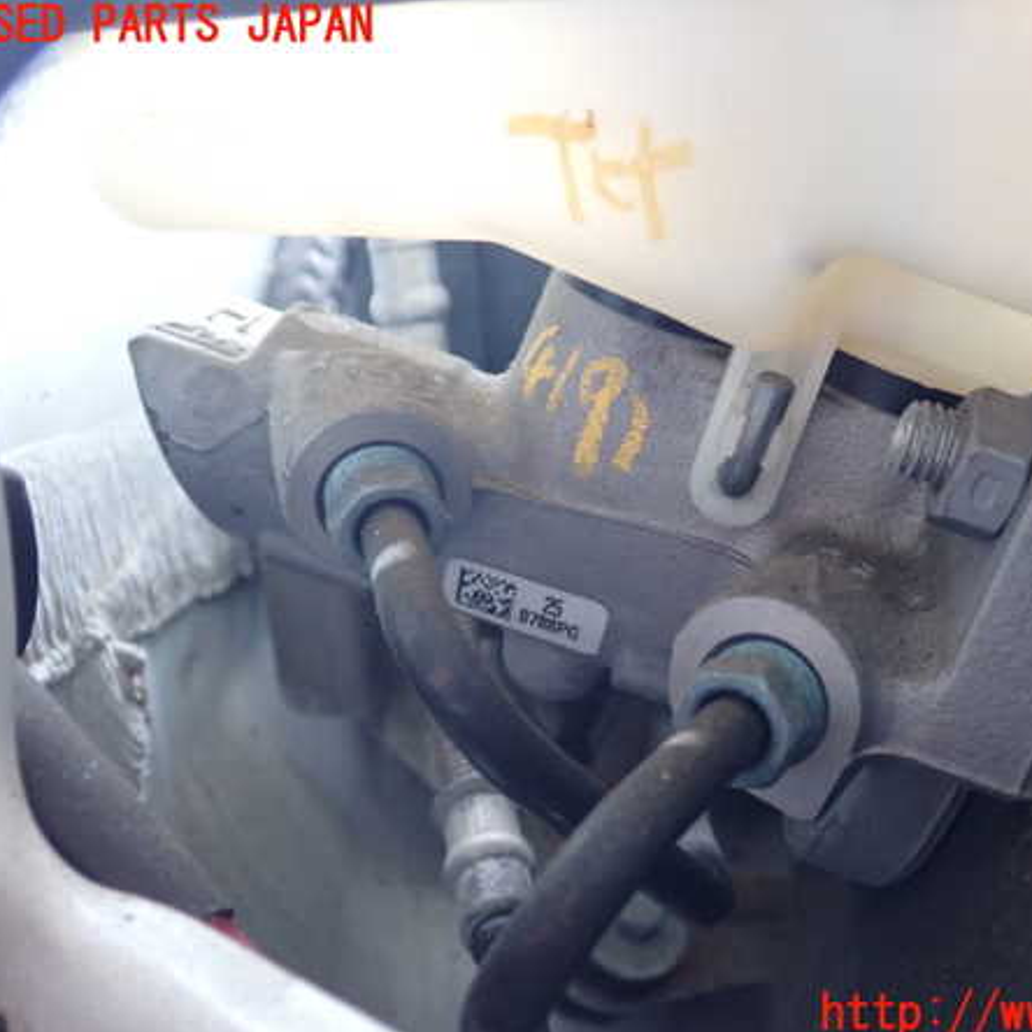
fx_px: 1450
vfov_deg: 39.2
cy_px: 521
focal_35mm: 43
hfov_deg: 38.9
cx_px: 648
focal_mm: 6.37
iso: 800
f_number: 2.5
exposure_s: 1/30
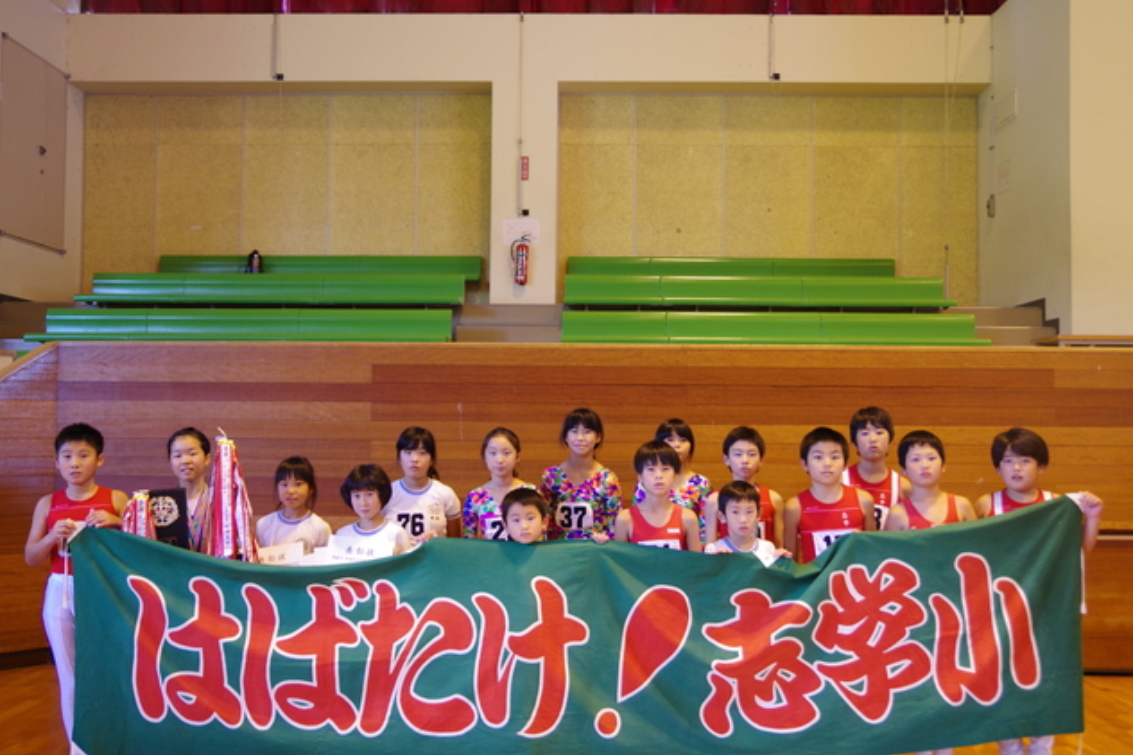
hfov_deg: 51.9
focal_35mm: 37
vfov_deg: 35.9
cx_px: 574
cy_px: 379
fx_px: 1164
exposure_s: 1/60
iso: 800
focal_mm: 24
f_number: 4
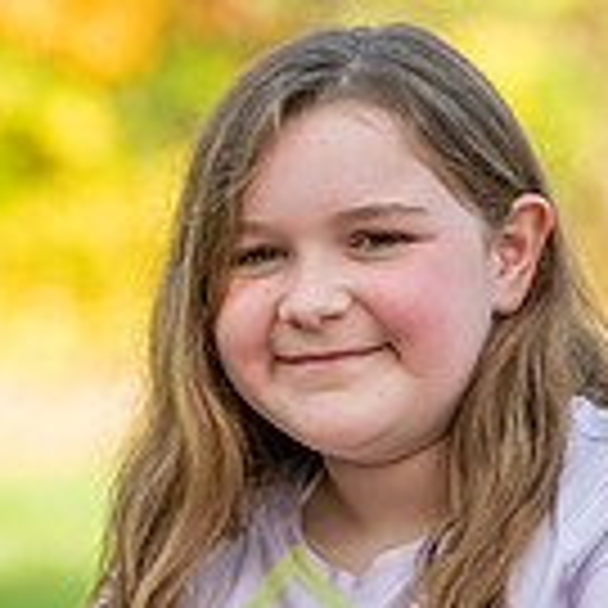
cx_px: 295
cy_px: 797
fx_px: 11267
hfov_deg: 3.1
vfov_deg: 3.1
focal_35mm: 567
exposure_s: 1/160
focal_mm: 200
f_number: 6.3
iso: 100
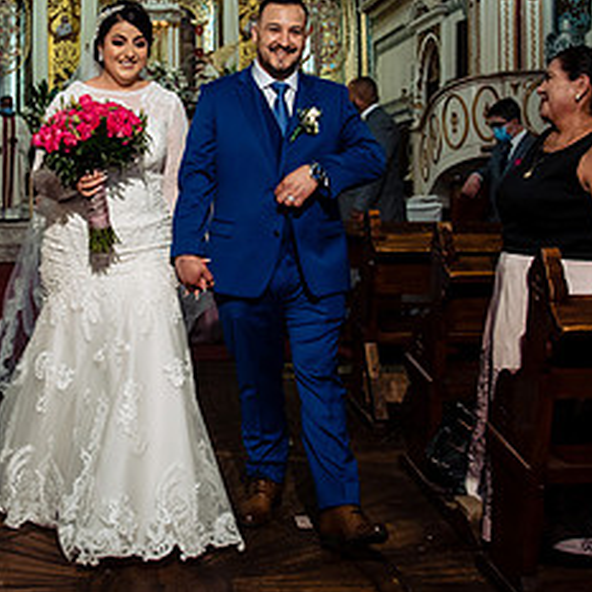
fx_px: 1025
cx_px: 142
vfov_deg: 31.6
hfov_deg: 31.6
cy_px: 141
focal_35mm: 53
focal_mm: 24
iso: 2000
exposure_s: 1/100
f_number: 6.3
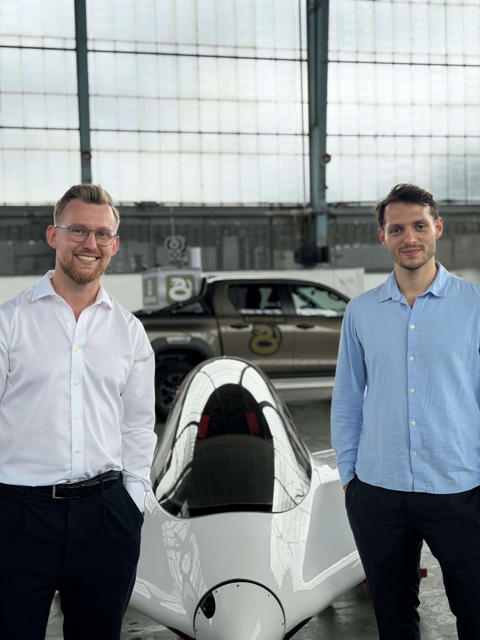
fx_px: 887
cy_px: 320
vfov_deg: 39.7
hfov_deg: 30.3
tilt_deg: -0.3
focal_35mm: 48
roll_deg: +0.9
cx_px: 240
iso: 100
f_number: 1.78
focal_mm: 6.76
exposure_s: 1/620
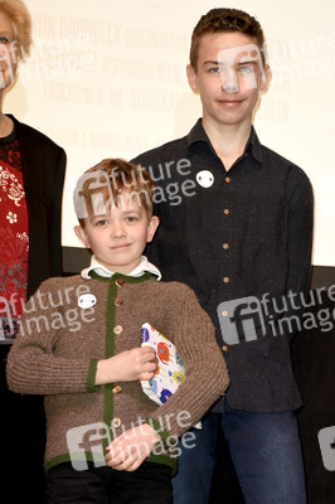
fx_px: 1468
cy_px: 252
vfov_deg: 19.5
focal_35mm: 105
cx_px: 168
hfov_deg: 13.0
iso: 640
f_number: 6.3
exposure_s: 1/60
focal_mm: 70
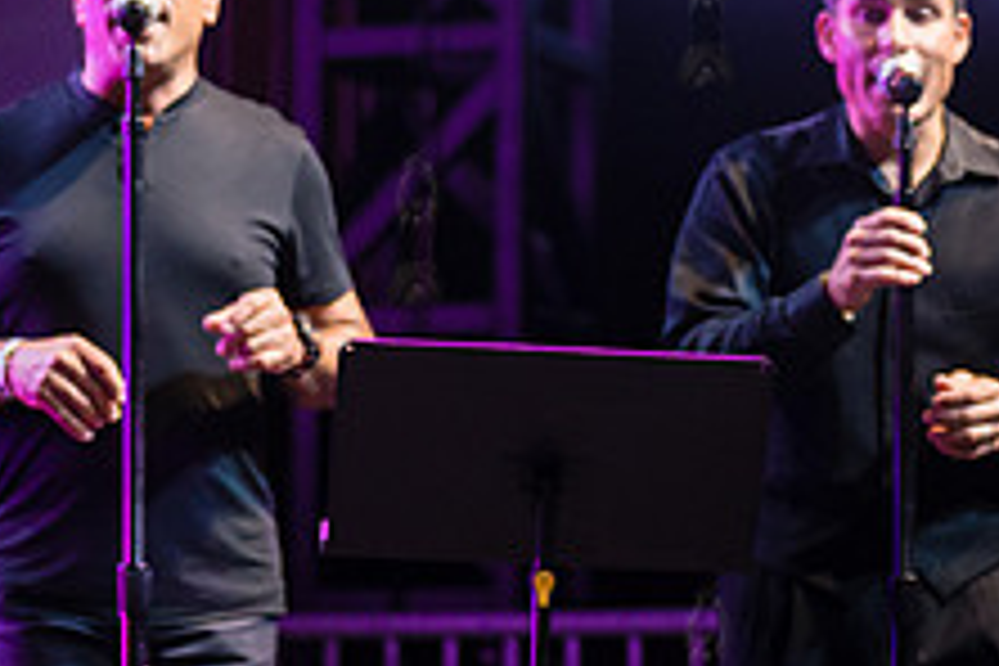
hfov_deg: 7.8
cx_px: -166
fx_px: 7242
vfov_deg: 5.3
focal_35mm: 261
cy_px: 7
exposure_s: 1/320
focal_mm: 100
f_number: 4
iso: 2500
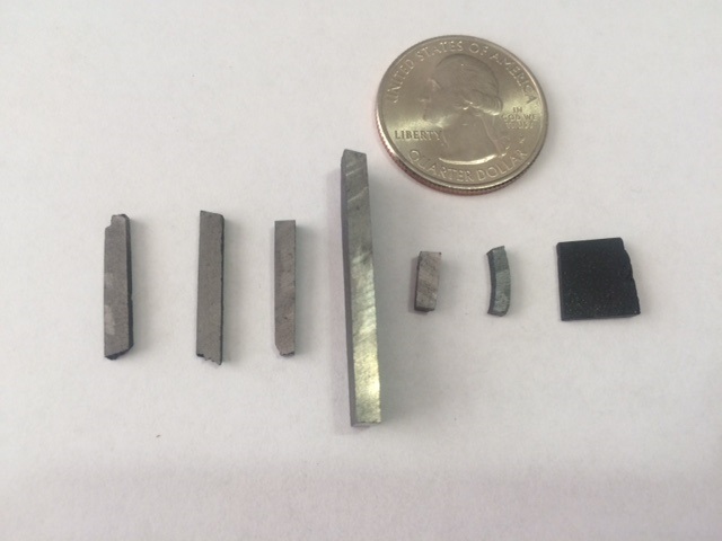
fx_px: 605
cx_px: 361
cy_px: 270
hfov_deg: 61.7
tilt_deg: -73.5
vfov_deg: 48.2
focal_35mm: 29
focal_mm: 4.15
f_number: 2.2
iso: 40
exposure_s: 1/40
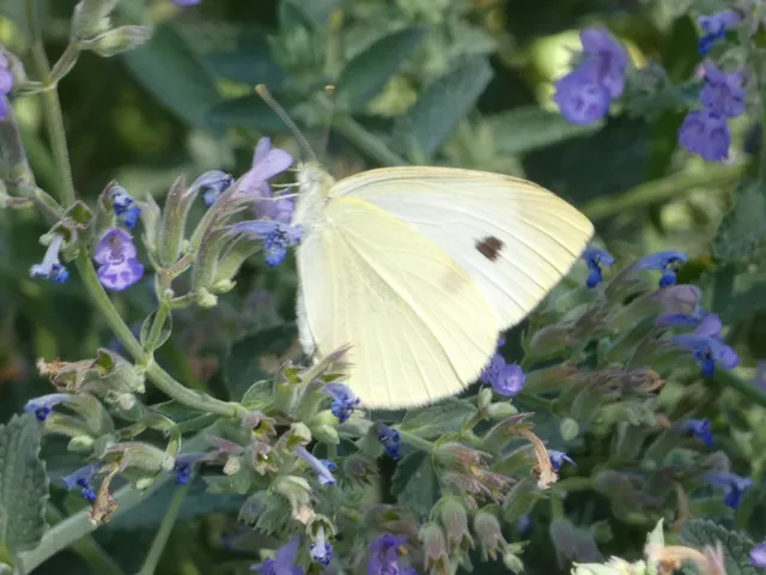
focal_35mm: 372
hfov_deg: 5.3
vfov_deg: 4.0
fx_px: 8232
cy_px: 288
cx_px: 383
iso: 80
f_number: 5.6
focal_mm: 66.7
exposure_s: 1/80
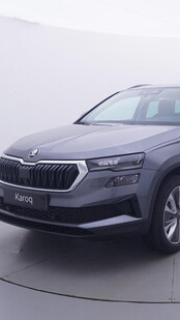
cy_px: 134
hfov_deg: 26.7
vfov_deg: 48.2
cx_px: 186
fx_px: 356
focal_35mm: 42
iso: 200
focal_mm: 15
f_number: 5
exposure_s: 1/80
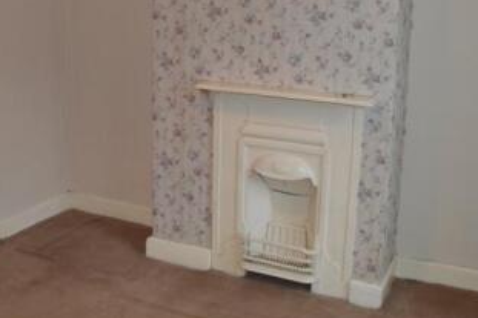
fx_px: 756
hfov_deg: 35.1
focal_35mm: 57
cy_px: 84
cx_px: 244
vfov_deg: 23.5
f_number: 3.5
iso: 400
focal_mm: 18
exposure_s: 1/60
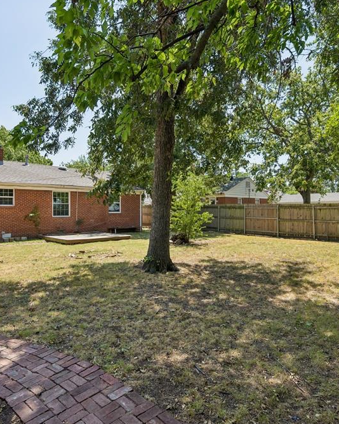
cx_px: 174
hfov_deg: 60.8
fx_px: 289
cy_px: 209
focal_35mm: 23
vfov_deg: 72.6
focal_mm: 16
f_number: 8
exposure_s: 1/320
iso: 200
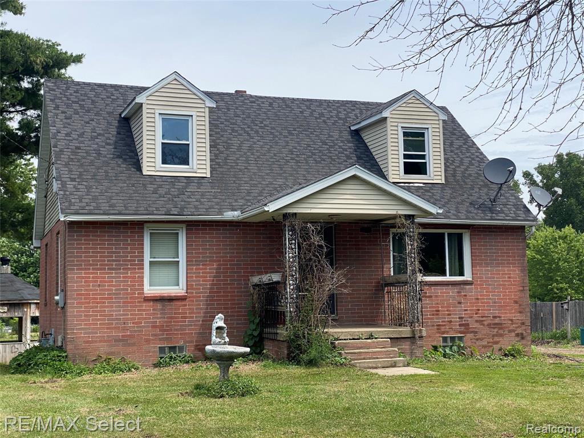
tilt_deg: +6.2
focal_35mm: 52
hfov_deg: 36.8
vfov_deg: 28.0
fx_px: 877
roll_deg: +1.4
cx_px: 292
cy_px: 219
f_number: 2
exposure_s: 1/1370
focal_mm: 6
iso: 20
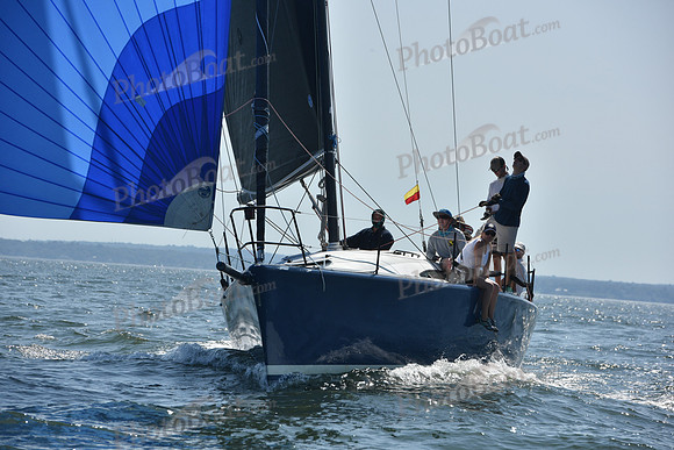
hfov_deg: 10.5
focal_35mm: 195
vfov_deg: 7.0
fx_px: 3652
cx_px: 337
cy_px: 225
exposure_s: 1/1250
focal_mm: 195
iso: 250
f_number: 9
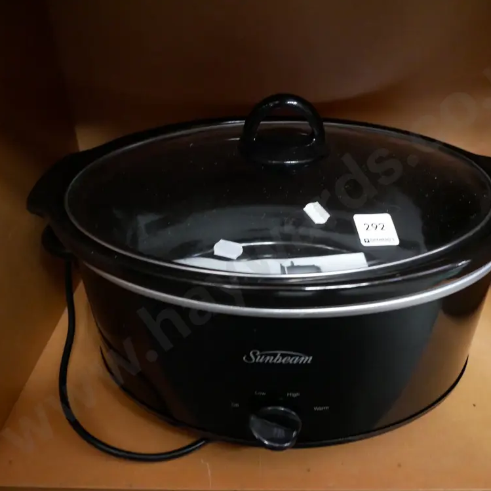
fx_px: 465
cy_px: 246
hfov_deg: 55.5
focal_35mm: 29
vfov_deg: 55.6
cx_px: 277
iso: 3200
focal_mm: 12
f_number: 4
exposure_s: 1/15
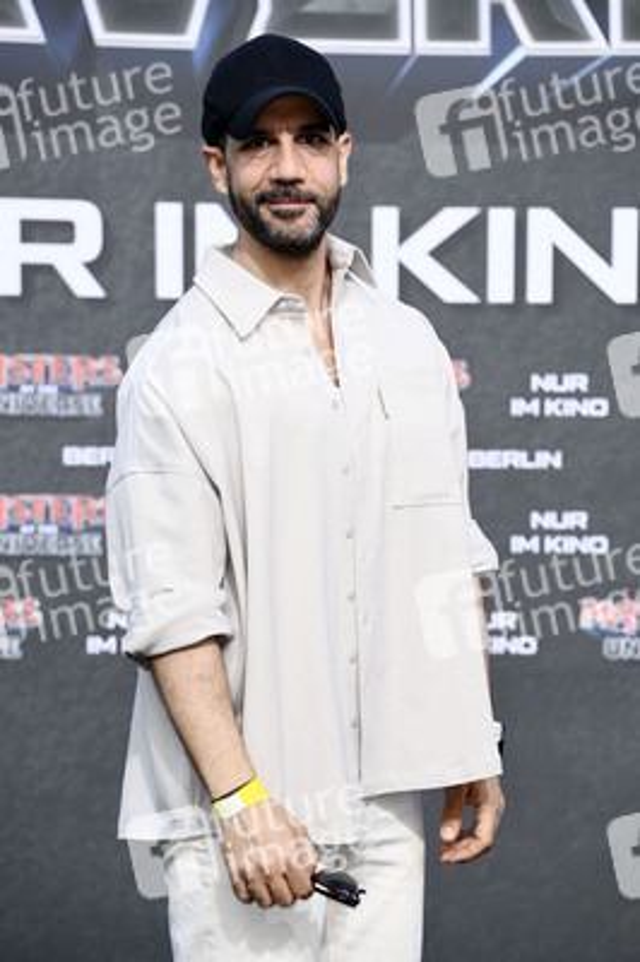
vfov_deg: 11.4
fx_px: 4808
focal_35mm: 180
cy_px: 481
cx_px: 320
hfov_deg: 7.6
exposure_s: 1/250
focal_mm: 180
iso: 200
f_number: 6.3
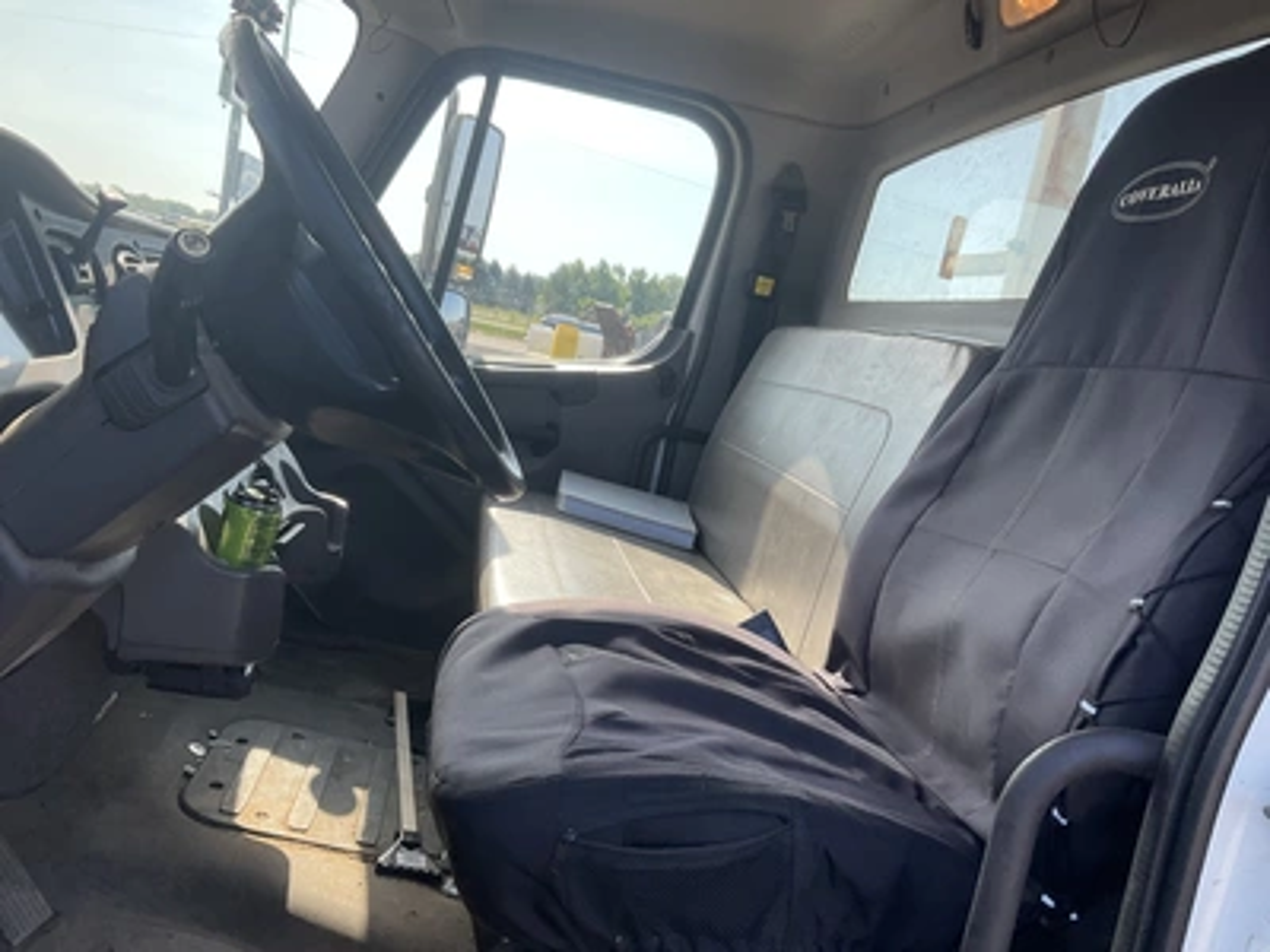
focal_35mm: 29
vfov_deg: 48.2
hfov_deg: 61.7
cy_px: 476
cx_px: 635
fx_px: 1064
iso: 25
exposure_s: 1/435
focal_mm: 3
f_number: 1.8
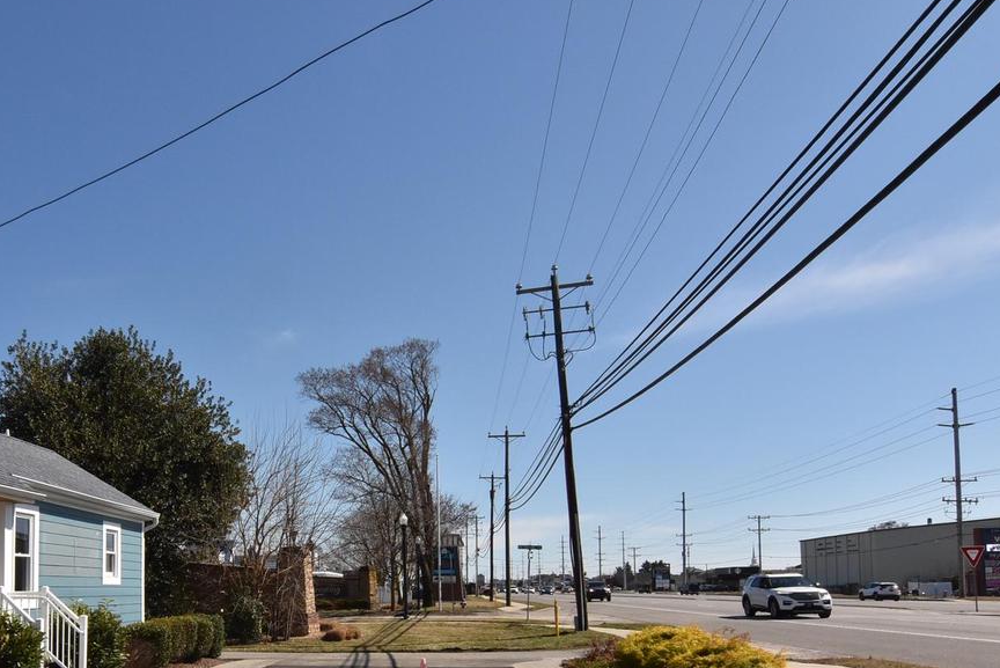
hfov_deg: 60.0
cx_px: 309
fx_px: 834
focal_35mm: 30
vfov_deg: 41.7
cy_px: 539
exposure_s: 1/1000
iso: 800
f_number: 16
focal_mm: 12
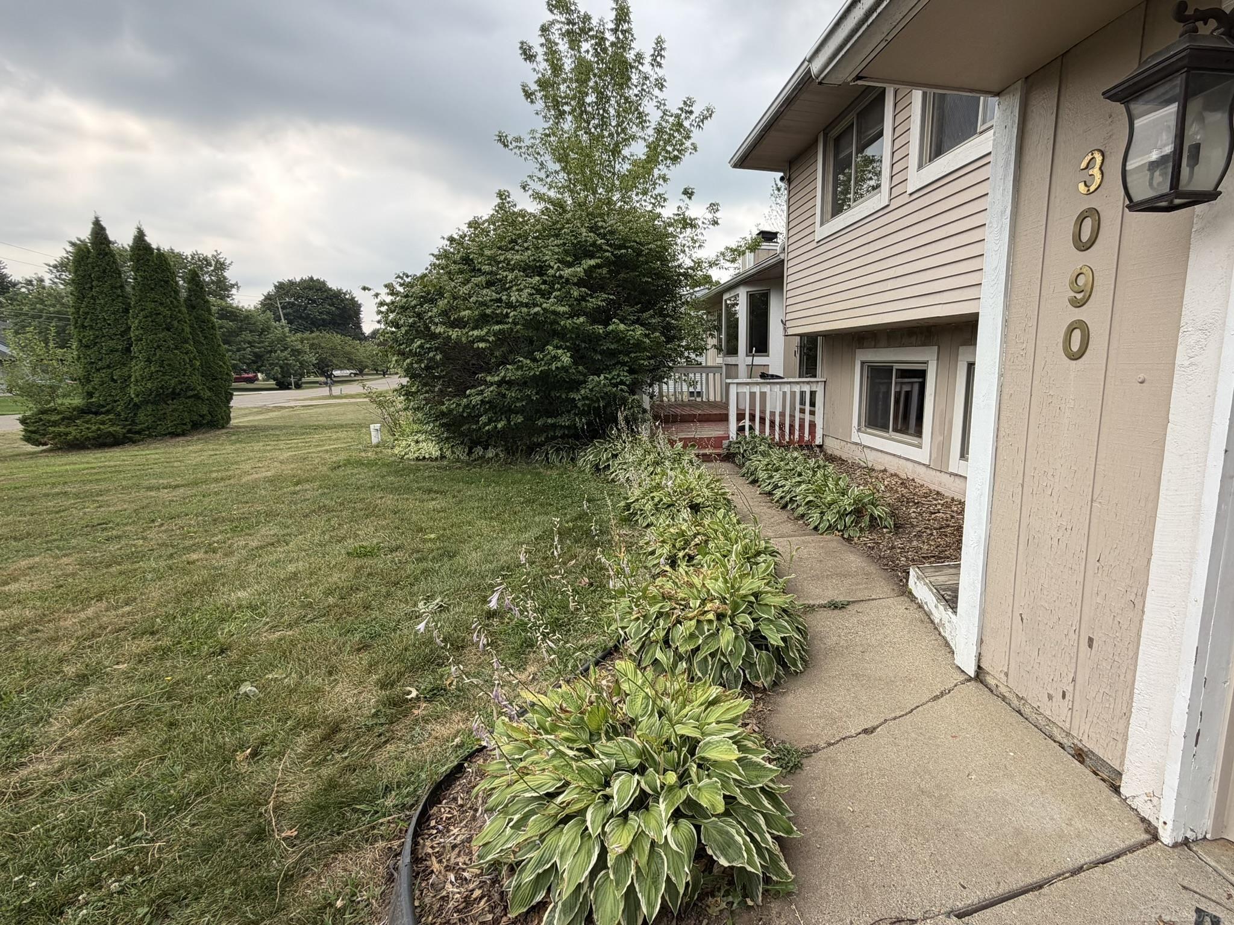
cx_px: 617
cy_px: 462
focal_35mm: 14
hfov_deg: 102.1
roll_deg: +0.4
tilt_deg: -9.5
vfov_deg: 85.7
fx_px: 499
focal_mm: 2.22
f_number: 2.2
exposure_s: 1/518
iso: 40
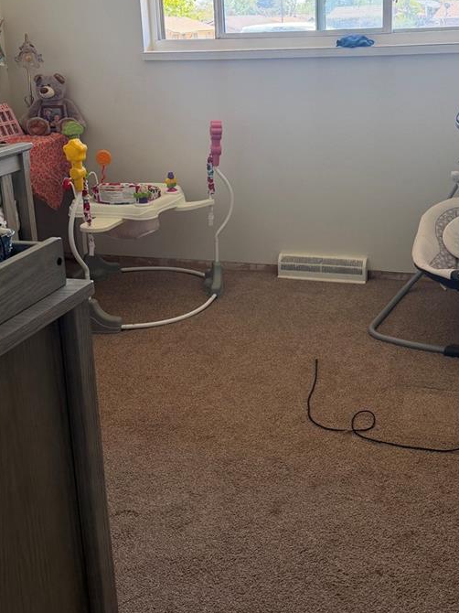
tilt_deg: -14.5
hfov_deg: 33.5
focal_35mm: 43
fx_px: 761
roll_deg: +2.5
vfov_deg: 43.2
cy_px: 200
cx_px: 266
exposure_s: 1/121
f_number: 1.78
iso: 125
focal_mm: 6.76
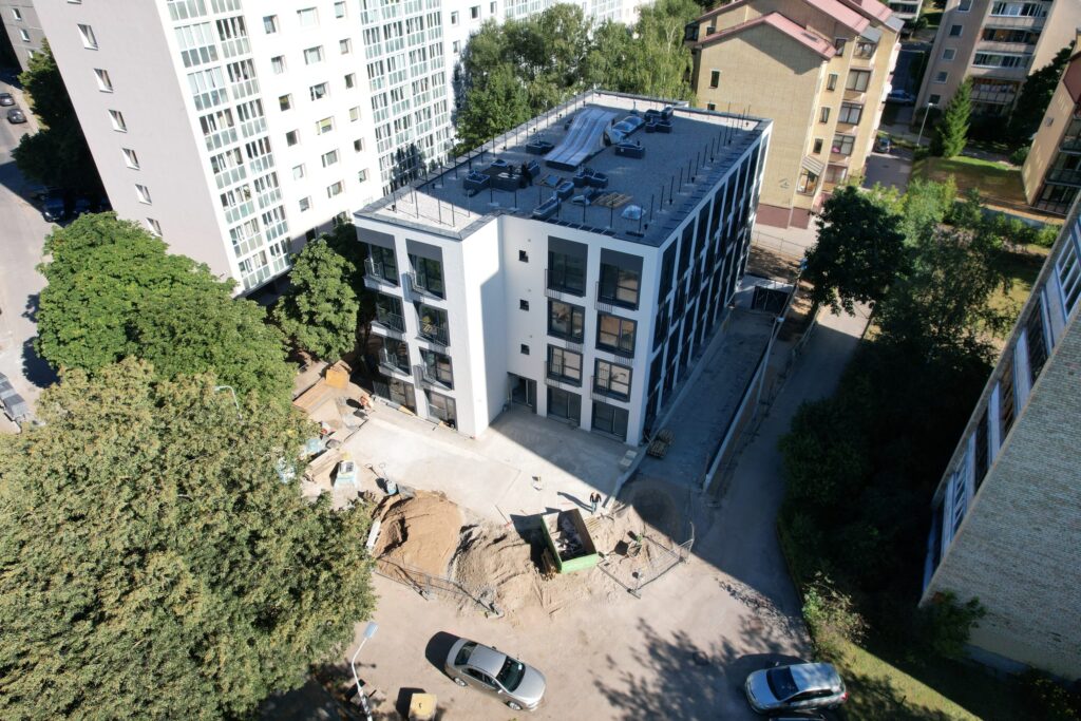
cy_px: 360
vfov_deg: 57.2
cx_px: 540
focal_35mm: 22
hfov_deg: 78.6
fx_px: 661
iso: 110
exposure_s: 1/1500
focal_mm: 8.38
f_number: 2.8
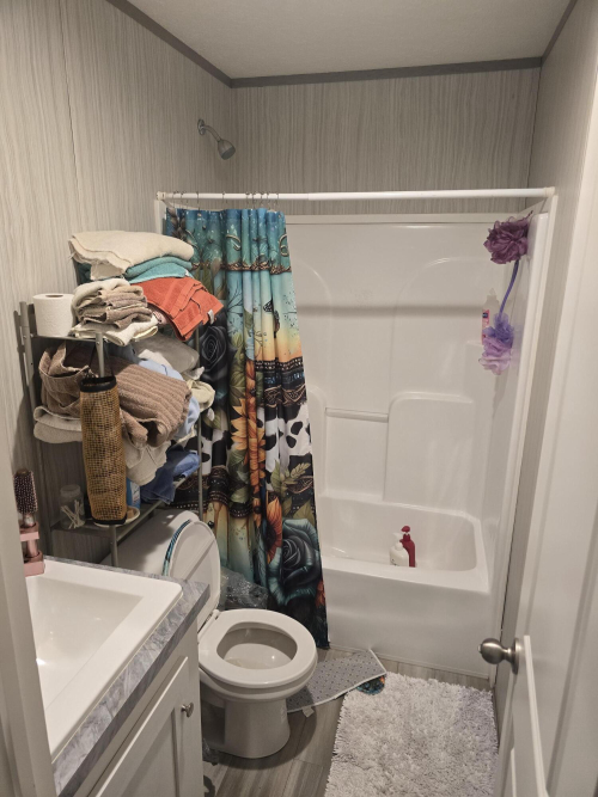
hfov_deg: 58.9
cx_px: 299
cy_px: 398
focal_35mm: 23
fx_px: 530
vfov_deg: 73.9
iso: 320
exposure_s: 1/120
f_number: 1.7
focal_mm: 6.3
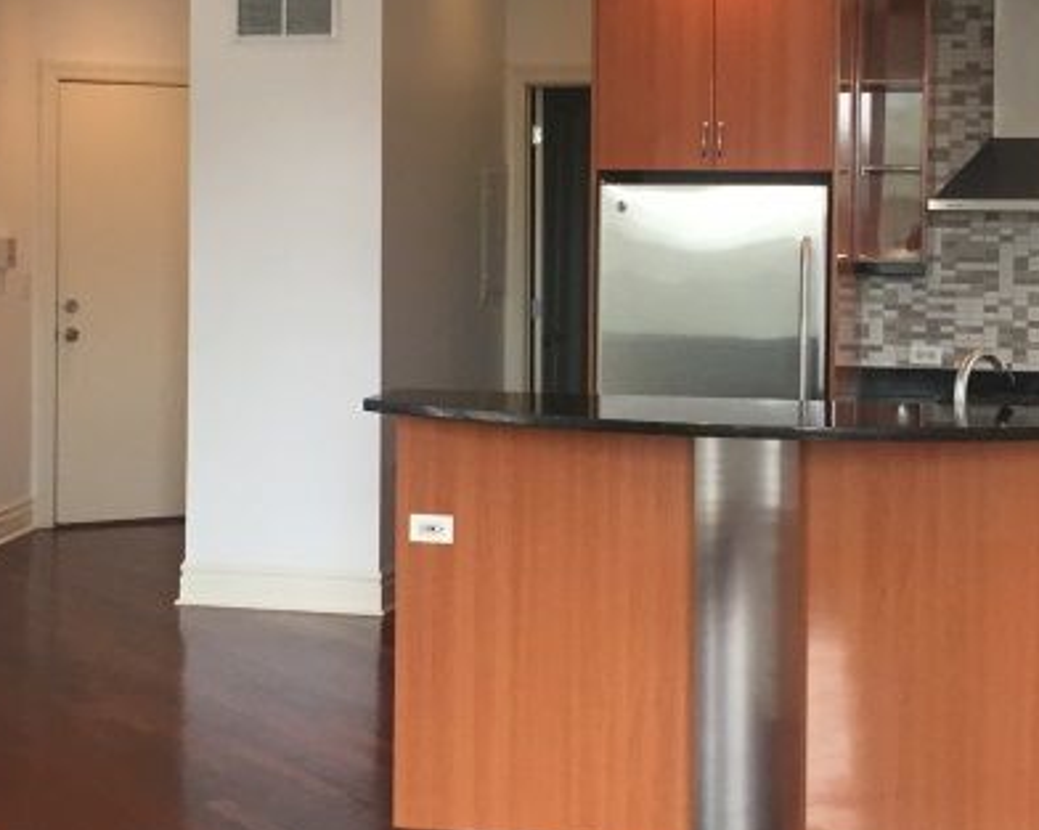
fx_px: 2274
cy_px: 270
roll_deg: -1.8
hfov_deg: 25.7
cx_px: 517
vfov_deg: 20.6
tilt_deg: -1.8
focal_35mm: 74
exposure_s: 1/30
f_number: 2.2
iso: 40
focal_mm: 4.15
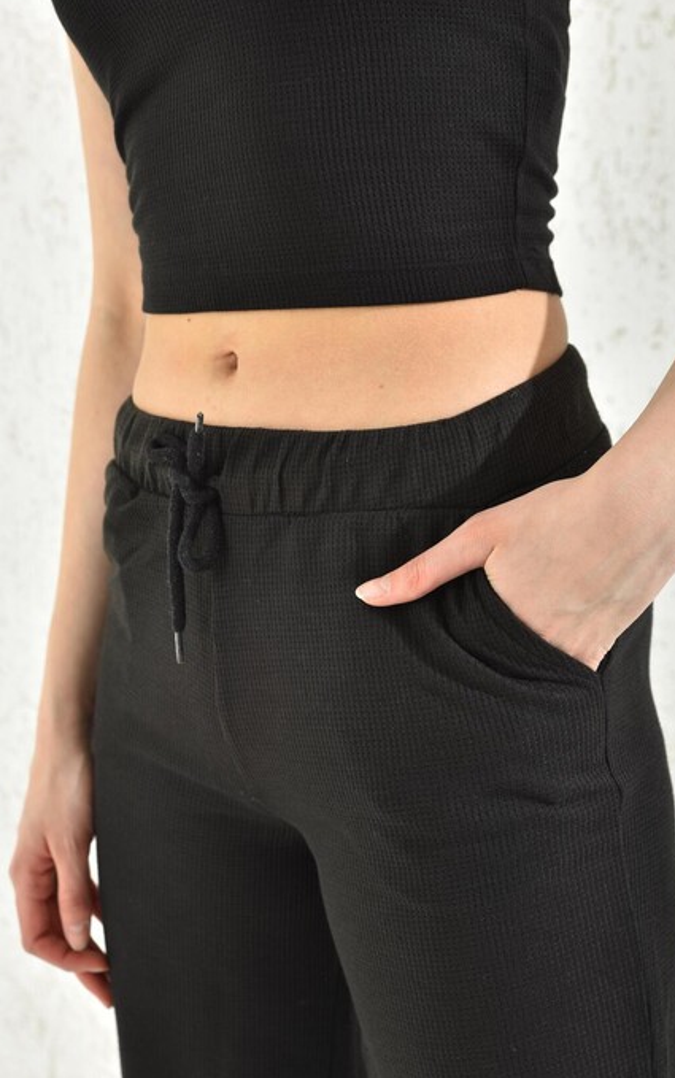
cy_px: 537
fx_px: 1588
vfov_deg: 37.5
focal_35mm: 54
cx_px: 321
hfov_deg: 24.0
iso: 100
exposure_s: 1/160
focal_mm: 48
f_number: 7.1
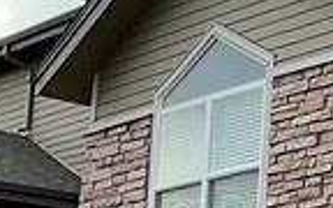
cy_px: 287
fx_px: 1552
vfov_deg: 7.6
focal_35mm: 171
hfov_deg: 10.3
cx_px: 837
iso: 16
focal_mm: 3
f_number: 1.8
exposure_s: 1/781
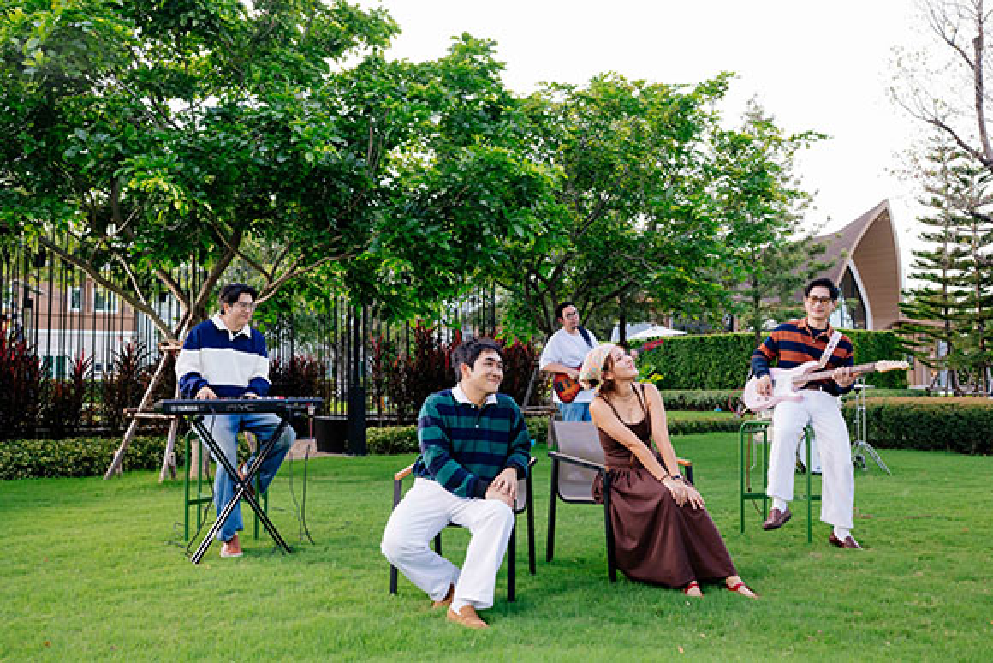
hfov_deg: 54.4
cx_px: 496
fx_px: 966
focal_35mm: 35
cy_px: 332
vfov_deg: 37.9
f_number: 5
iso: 800
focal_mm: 35
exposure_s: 1/640
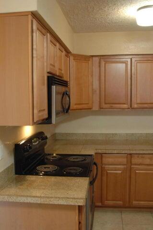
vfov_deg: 53.2
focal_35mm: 36
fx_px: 230
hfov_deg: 36.8
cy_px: 115
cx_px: 76
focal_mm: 24
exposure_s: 1/15
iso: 800
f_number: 3.5
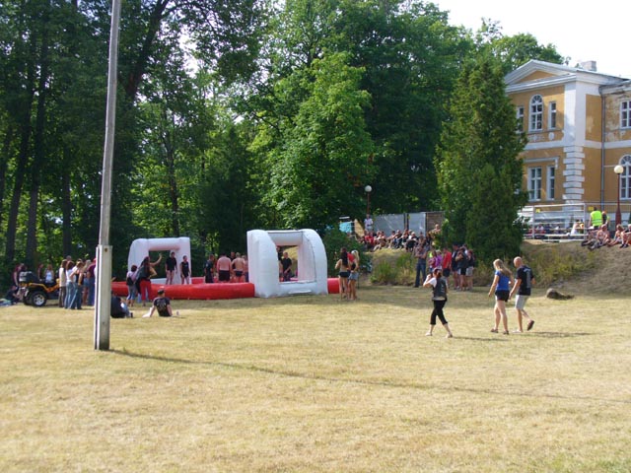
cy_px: 236
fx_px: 984
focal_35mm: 54
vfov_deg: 27.0
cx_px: 316
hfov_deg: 35.5
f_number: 6.2
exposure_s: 1/125
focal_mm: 8.9
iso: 80
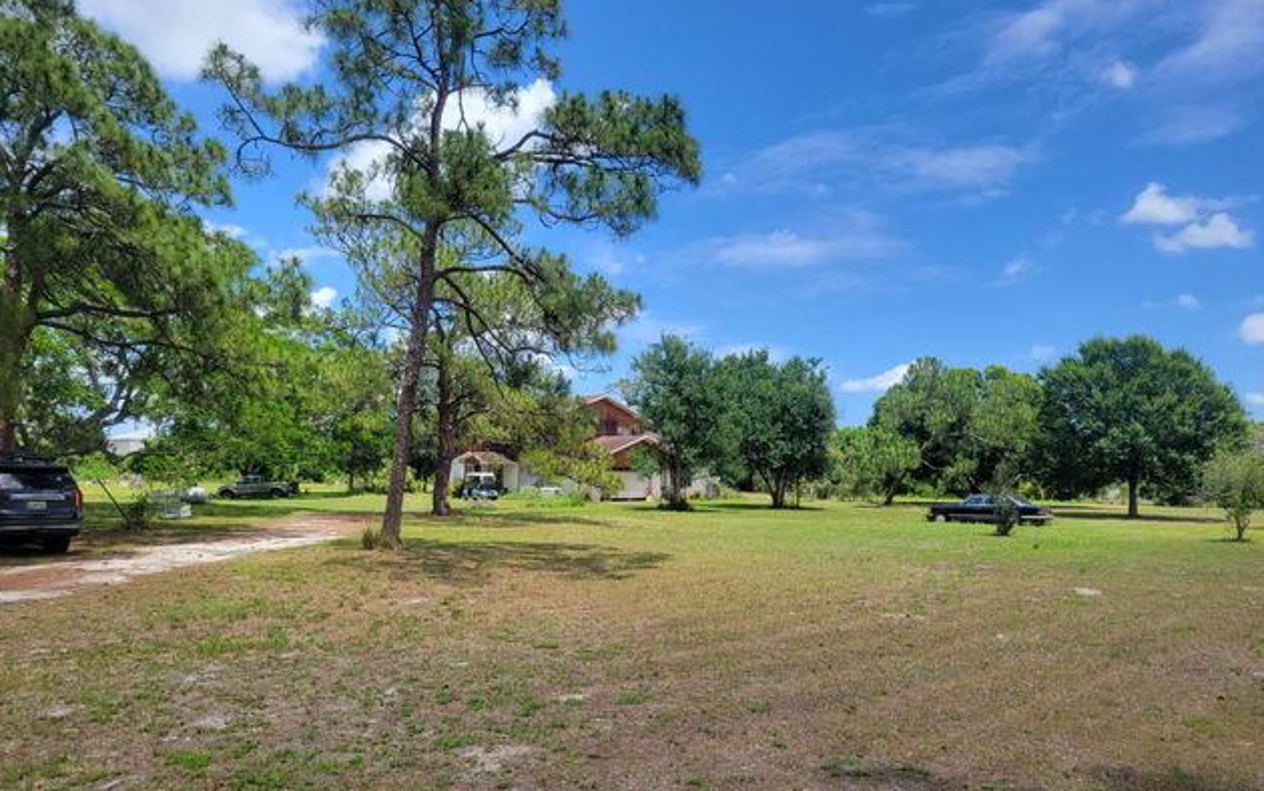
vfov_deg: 44.4
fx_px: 965
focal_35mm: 28
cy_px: 454
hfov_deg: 66.5
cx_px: 628
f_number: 1.8
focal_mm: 5.4
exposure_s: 1/1654
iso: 40
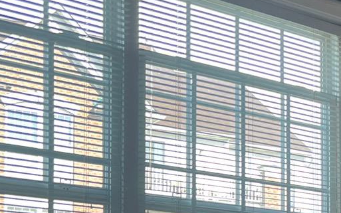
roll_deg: +0.5
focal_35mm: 110
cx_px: 527
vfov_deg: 11.4
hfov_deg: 17.0
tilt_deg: +0.4
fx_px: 1023
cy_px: 332
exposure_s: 1/208
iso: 50
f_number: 1.5
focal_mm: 5.7
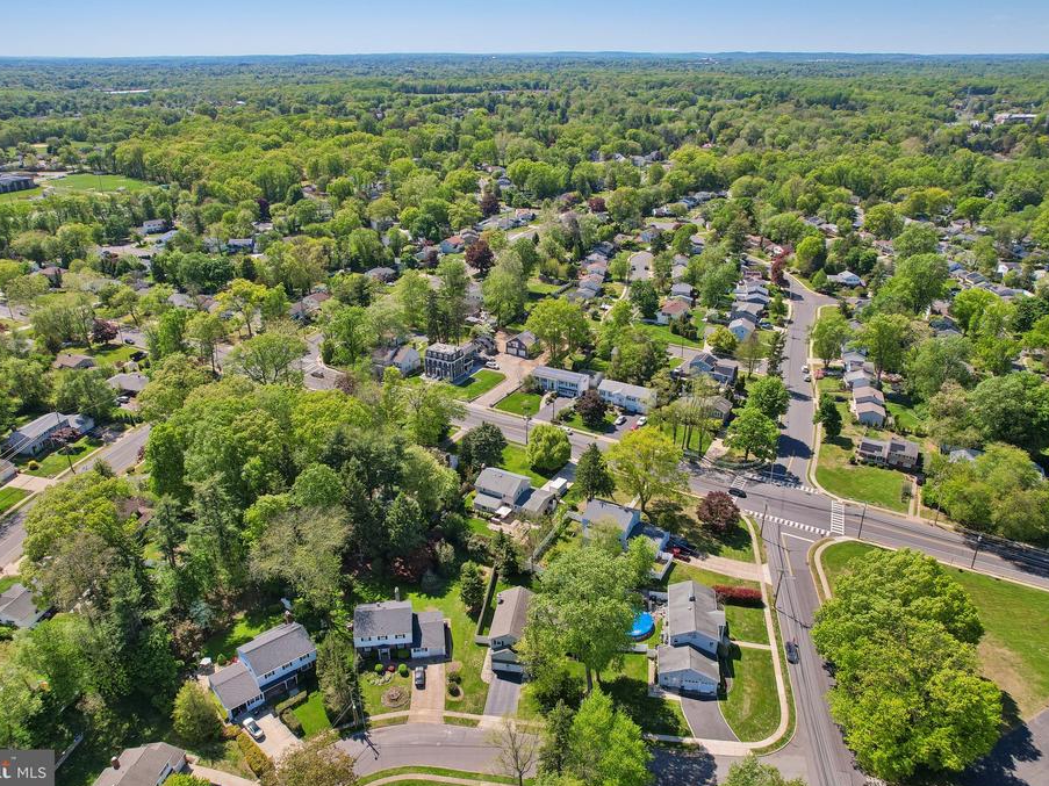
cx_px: 520
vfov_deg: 56.8
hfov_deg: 71.6
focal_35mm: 24
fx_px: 727
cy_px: 395
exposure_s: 1/2000
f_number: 2.8
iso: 100
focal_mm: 8.4
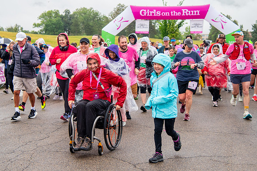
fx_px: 465
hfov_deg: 30.8
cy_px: 67
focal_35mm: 65
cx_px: 108
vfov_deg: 20.8
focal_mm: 48
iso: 1600
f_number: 4
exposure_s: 1/1250
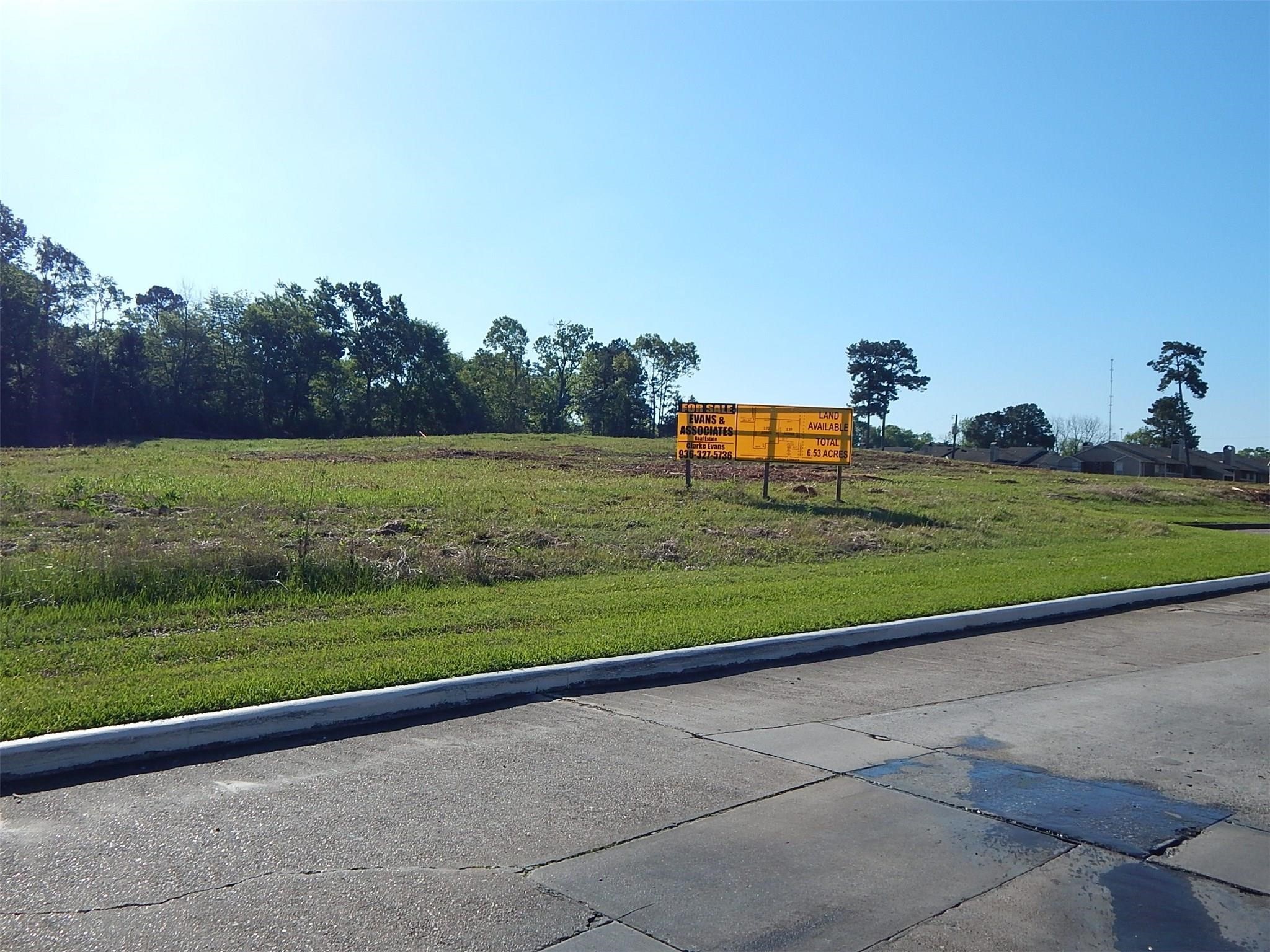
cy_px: 476
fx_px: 1137
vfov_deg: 45.4
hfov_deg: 58.4
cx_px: 635
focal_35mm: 31
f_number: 6.5
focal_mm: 5.6
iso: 125
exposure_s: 1/640
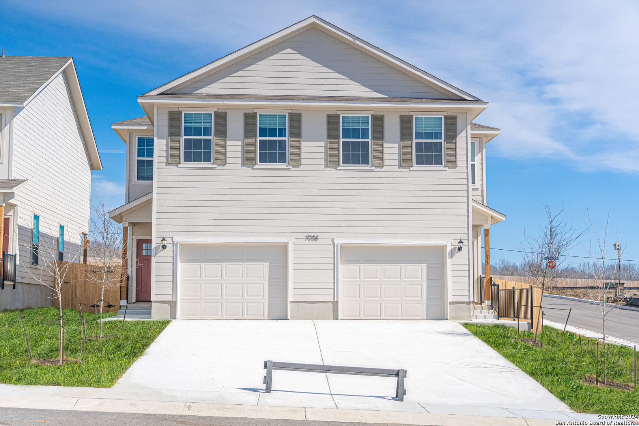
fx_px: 852
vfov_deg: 28.1
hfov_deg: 41.1
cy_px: 213
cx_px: 320
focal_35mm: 48
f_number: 4
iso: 800
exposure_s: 1/8000
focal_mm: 48
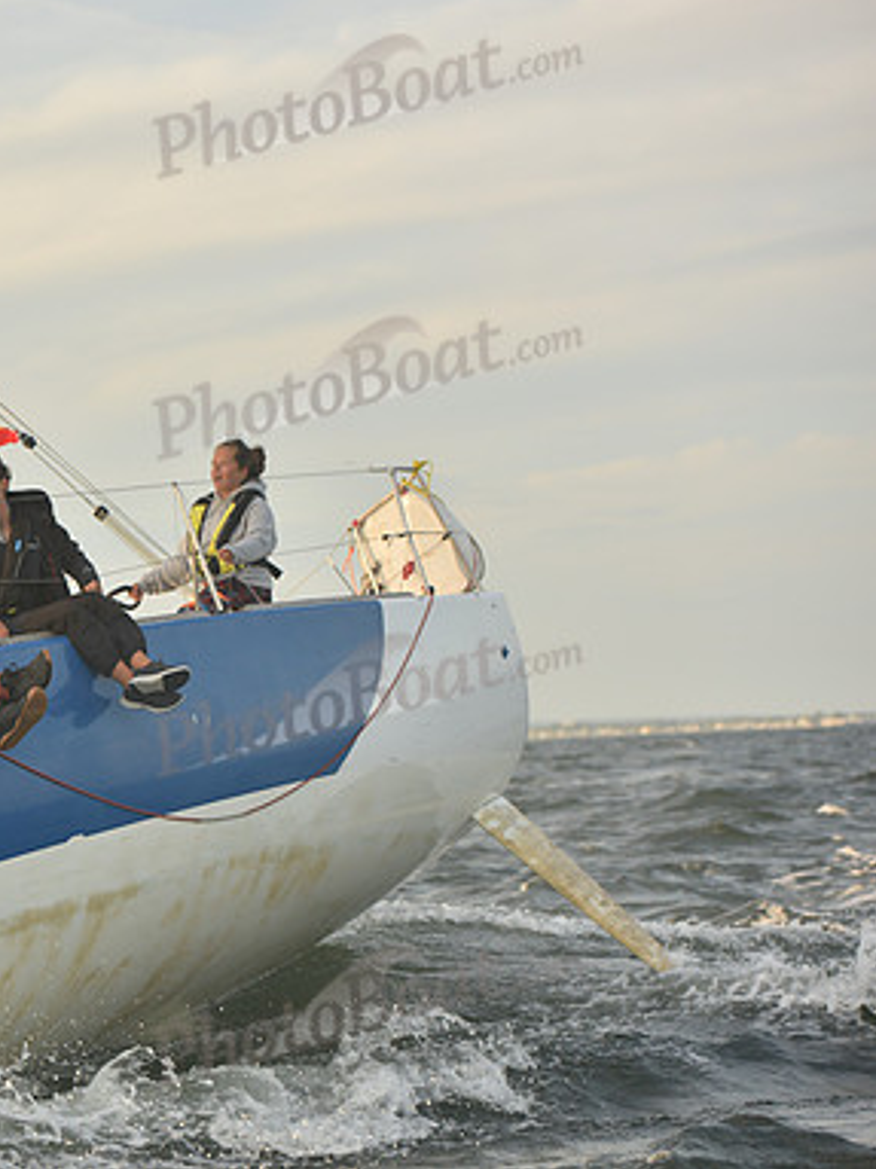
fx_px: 4524
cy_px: 581
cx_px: -3
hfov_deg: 11.0
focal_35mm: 134
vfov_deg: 14.7
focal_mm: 92
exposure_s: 1/640
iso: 250
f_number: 4
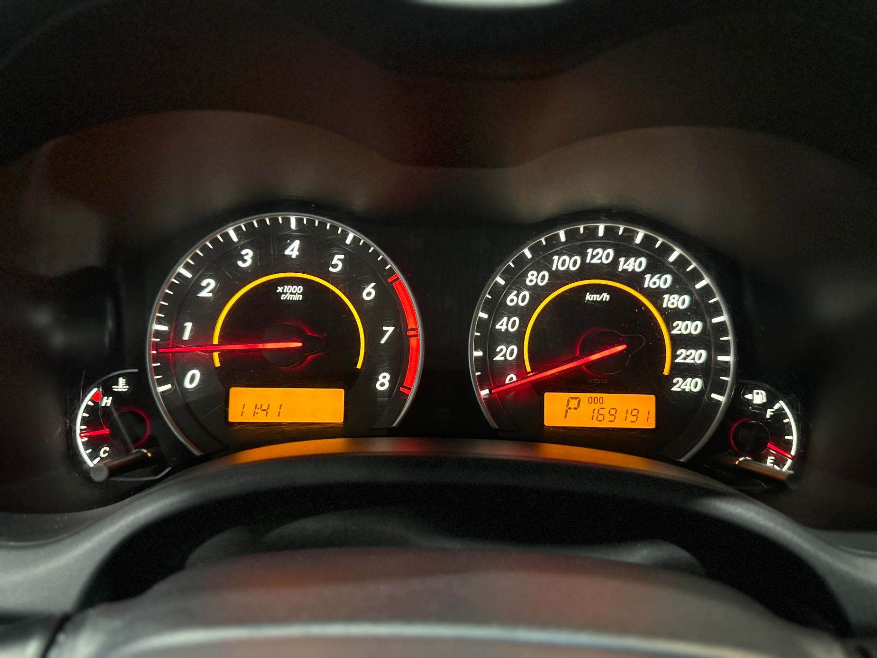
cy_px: 329
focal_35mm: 24
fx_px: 608
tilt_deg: -20.9
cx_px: 438
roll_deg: -1.6
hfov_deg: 71.6
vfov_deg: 56.8
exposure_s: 1/59
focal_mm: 6.86
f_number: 1.78
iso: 640
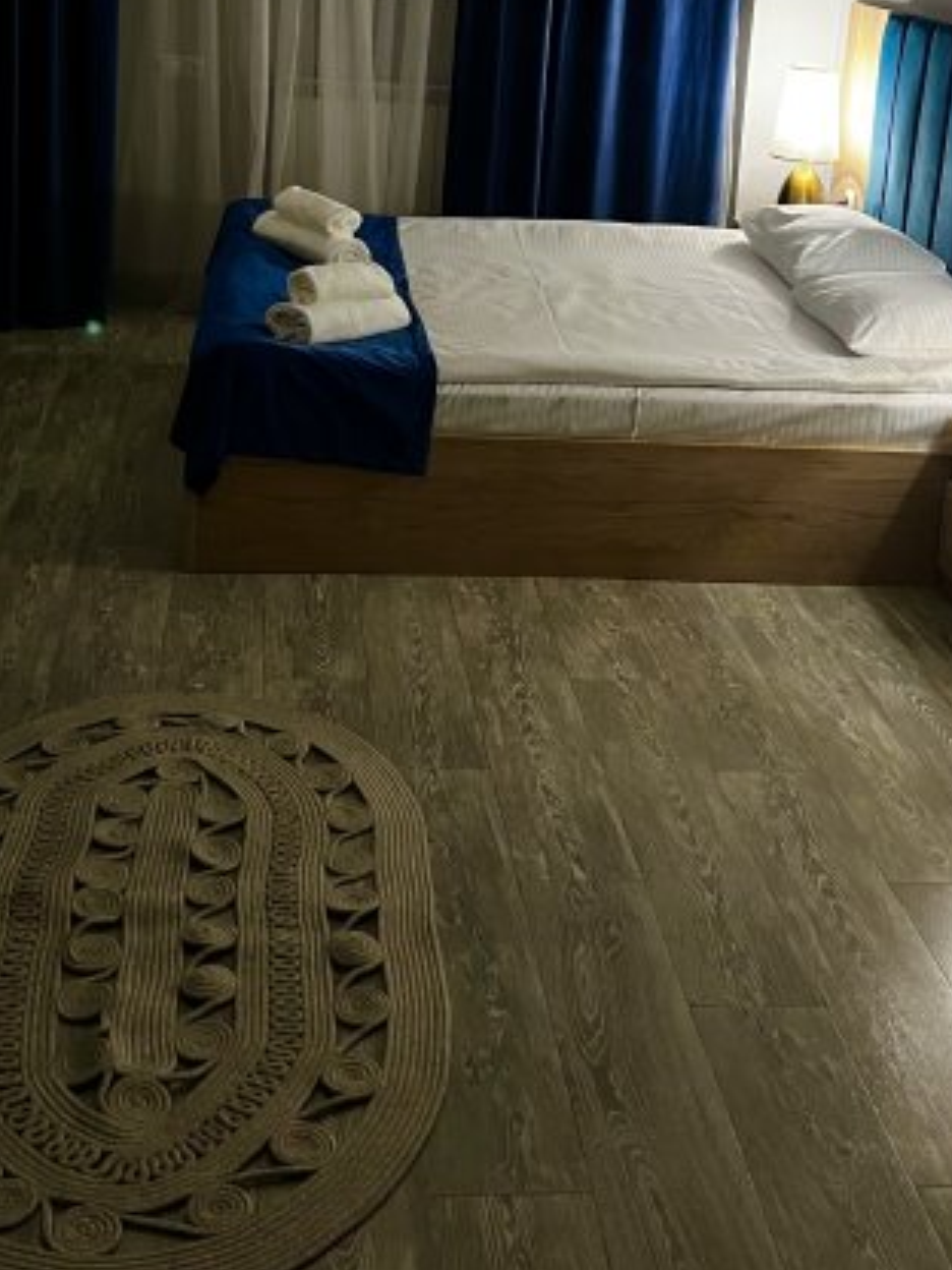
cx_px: 461
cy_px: 208
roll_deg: -4.7
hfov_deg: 30.3
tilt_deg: -9.2
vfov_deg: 37.8
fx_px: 1760
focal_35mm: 48
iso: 640
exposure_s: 1/34
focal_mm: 5.7
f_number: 1.5
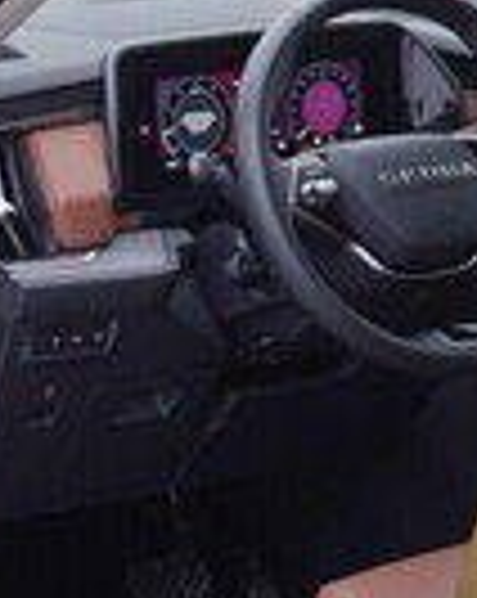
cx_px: -333
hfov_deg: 10.5
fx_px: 2476
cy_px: 434
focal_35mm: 140
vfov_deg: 13.7
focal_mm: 24
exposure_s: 1/40
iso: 125
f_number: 3.2
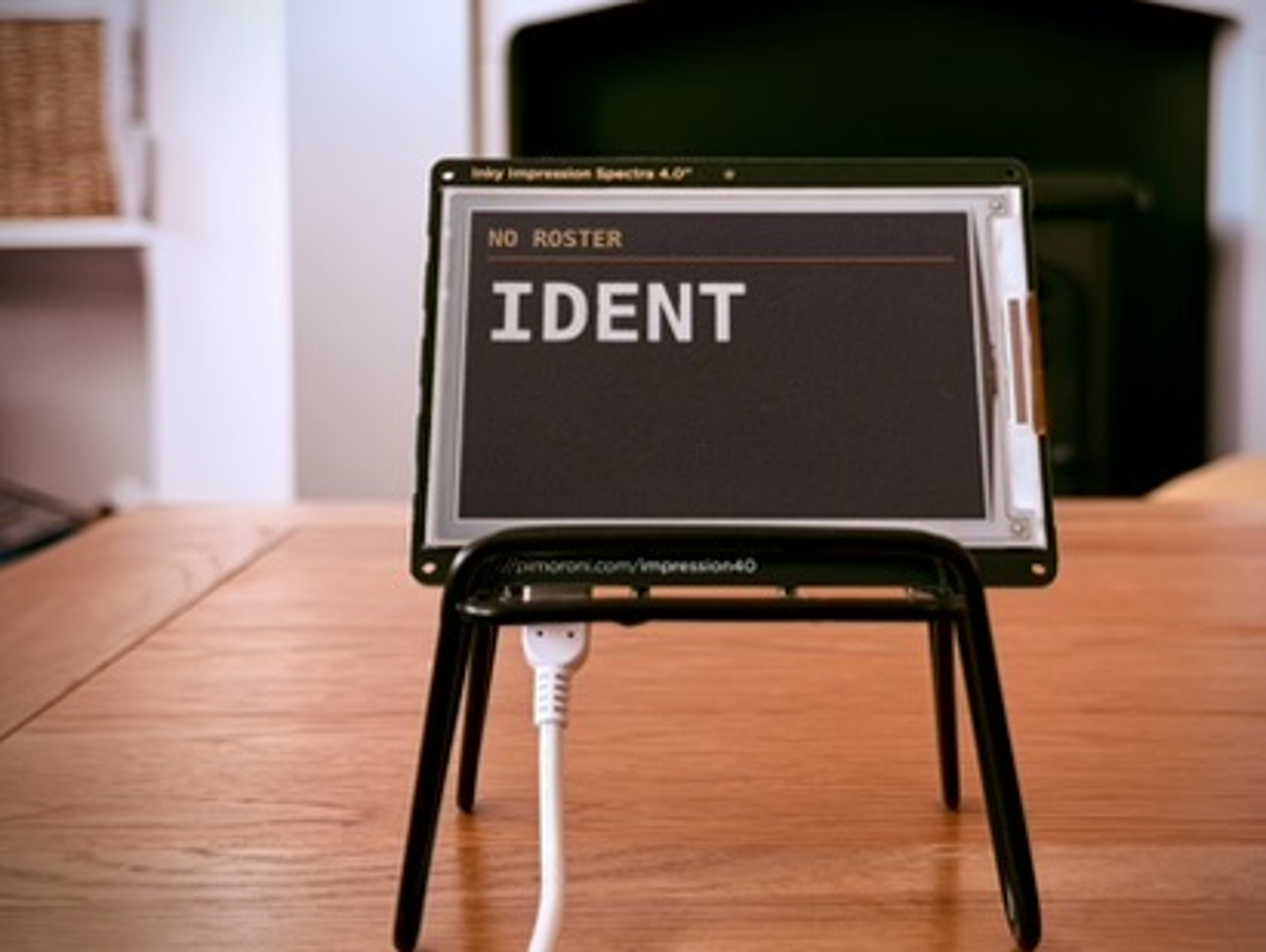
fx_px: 2050
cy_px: 431
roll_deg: +0.2
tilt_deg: -5.3
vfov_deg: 26.1
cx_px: 687
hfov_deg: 34.3
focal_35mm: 56
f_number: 1.78
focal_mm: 6.76
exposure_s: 1/60
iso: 200
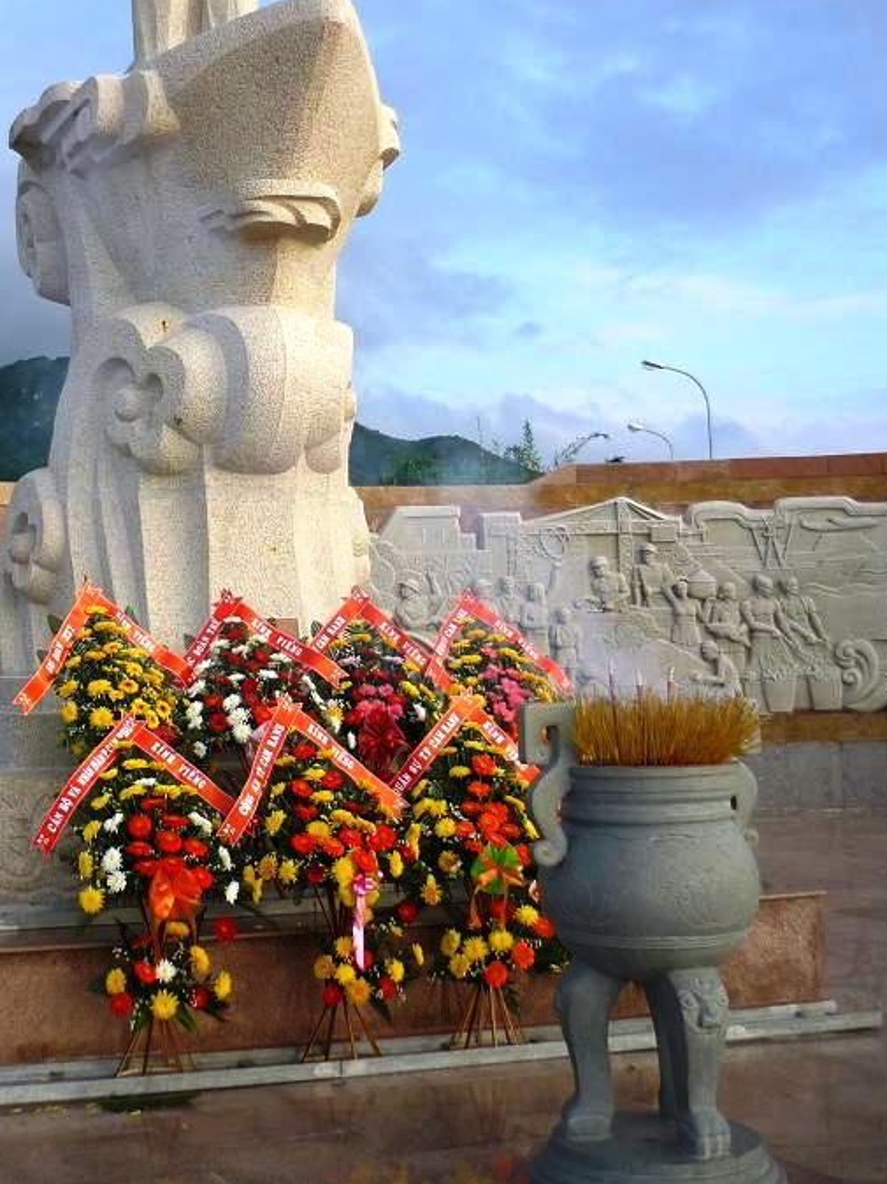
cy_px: 336
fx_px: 1641
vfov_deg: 38.9
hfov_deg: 30.0
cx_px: 280
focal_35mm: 48
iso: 100
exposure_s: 1/640
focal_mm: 5.5
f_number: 2.8
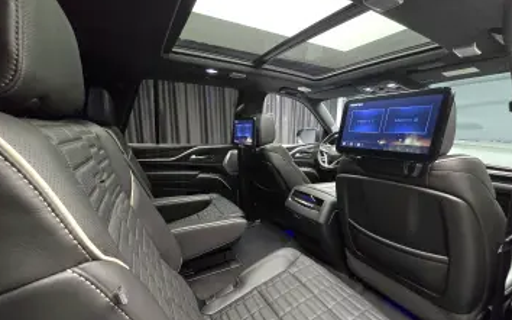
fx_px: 195
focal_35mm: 14
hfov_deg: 105.3
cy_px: 171
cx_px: 256
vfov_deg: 78.5
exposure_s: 1/61.3
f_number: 2.2
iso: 1250
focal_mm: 2.2
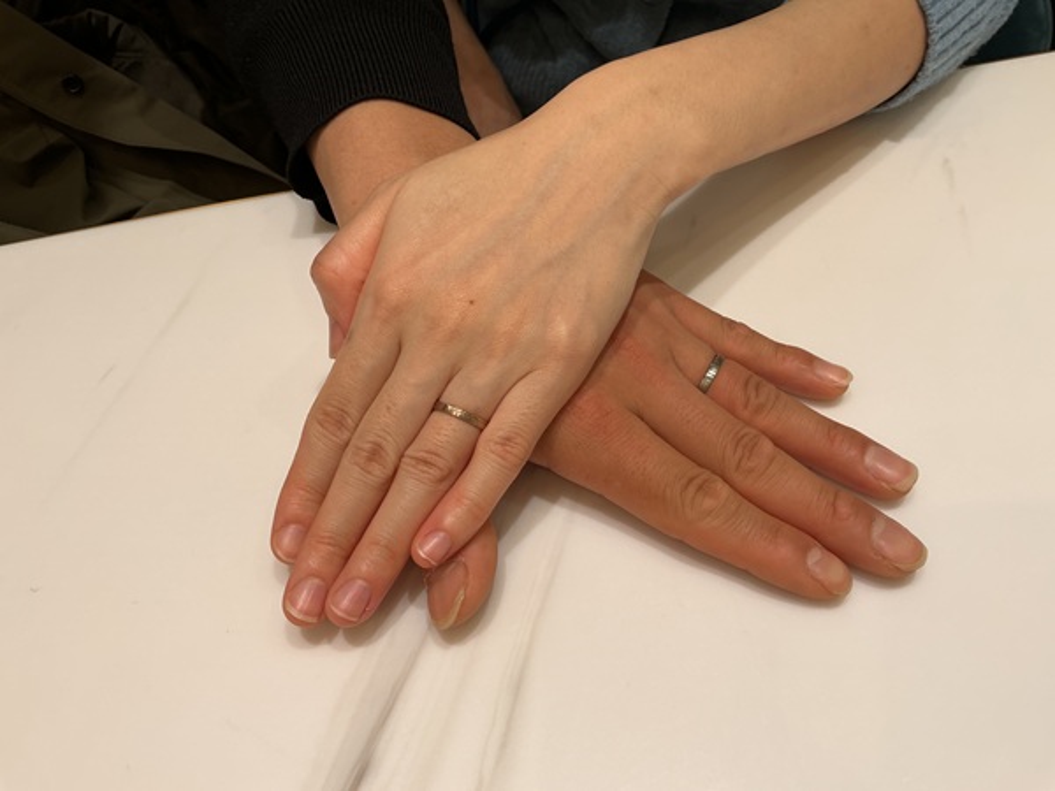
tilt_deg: -52.7
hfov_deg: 61.7
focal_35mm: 29
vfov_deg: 48.2
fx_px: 884
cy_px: 396
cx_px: 528
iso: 20
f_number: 1.8
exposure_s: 1/143
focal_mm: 3
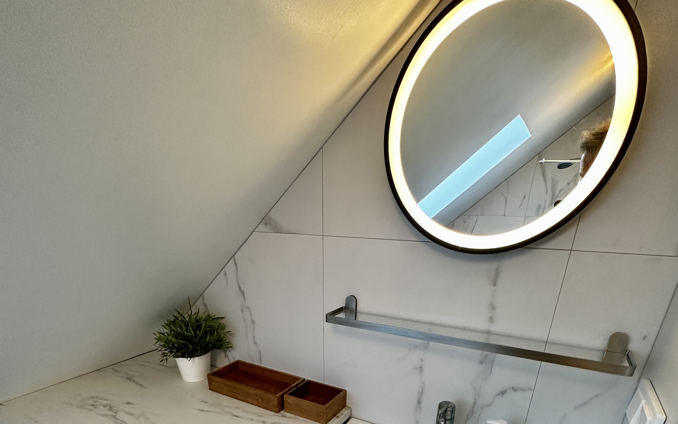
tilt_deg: -25.3
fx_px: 370
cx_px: 341
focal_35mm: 20
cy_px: 376
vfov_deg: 52.9
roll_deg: -1.0
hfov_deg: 85.1
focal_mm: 2.22
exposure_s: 1/99
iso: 200
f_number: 2.2
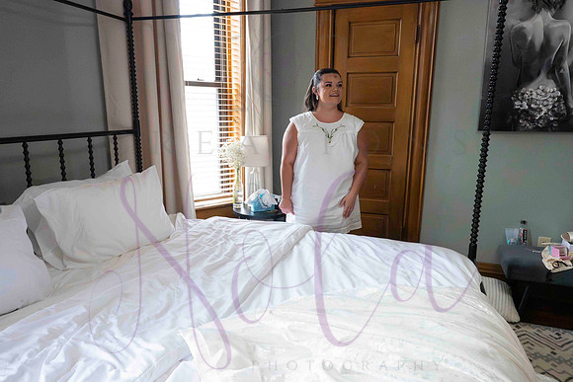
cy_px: 194
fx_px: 397
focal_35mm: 25
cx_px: 294
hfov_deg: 71.7
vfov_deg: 51.5
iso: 40000
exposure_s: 1/400
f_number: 14
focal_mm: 24
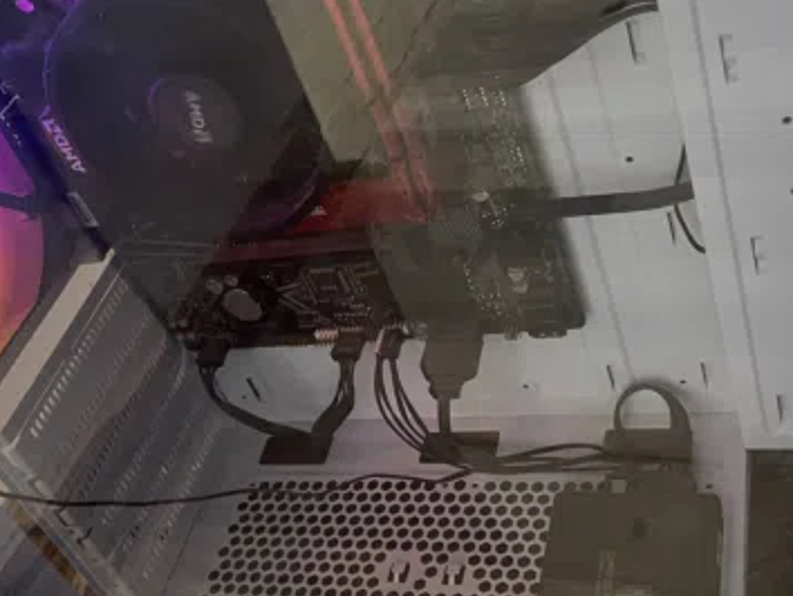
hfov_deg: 40.4
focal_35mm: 47
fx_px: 1077
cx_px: 410
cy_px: 285
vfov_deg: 30.9
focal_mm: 4.2
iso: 400
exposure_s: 1/60
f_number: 1.6
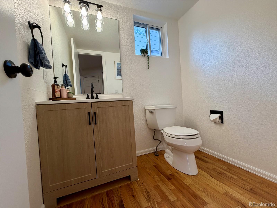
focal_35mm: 14
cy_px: 104
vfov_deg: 85.7
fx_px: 112
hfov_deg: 102.1
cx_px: 138
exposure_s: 1/120
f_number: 2.2
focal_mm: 2.22
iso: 100
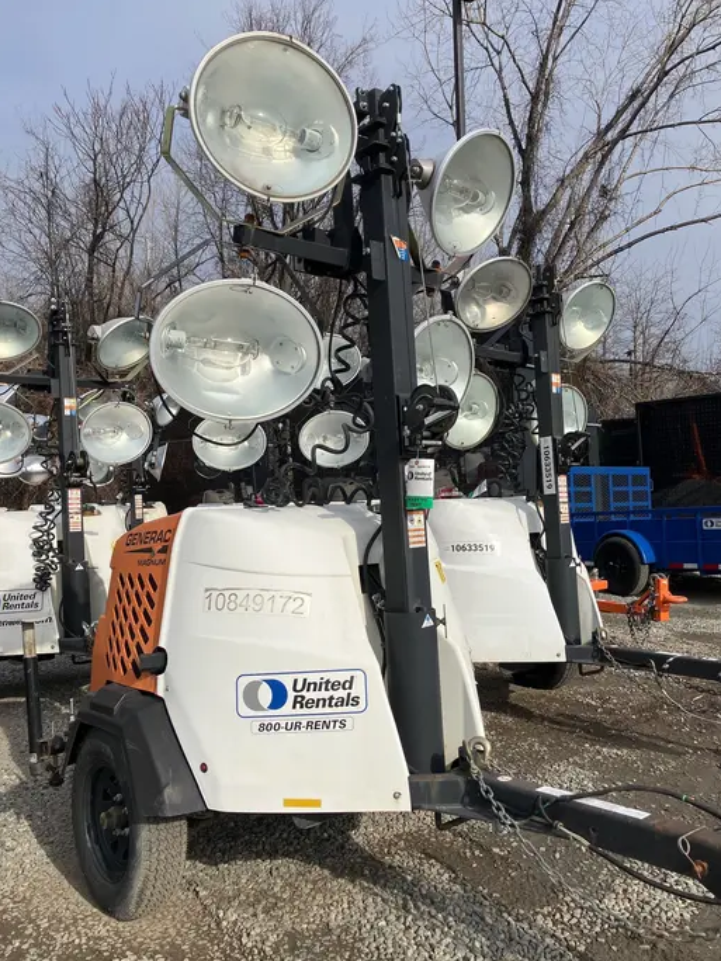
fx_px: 833
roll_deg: +1.5
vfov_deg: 60.0
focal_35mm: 30
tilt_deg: +1.3
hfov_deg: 46.8
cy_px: 487
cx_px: 384
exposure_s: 1/3247
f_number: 1.8
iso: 32
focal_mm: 3.99
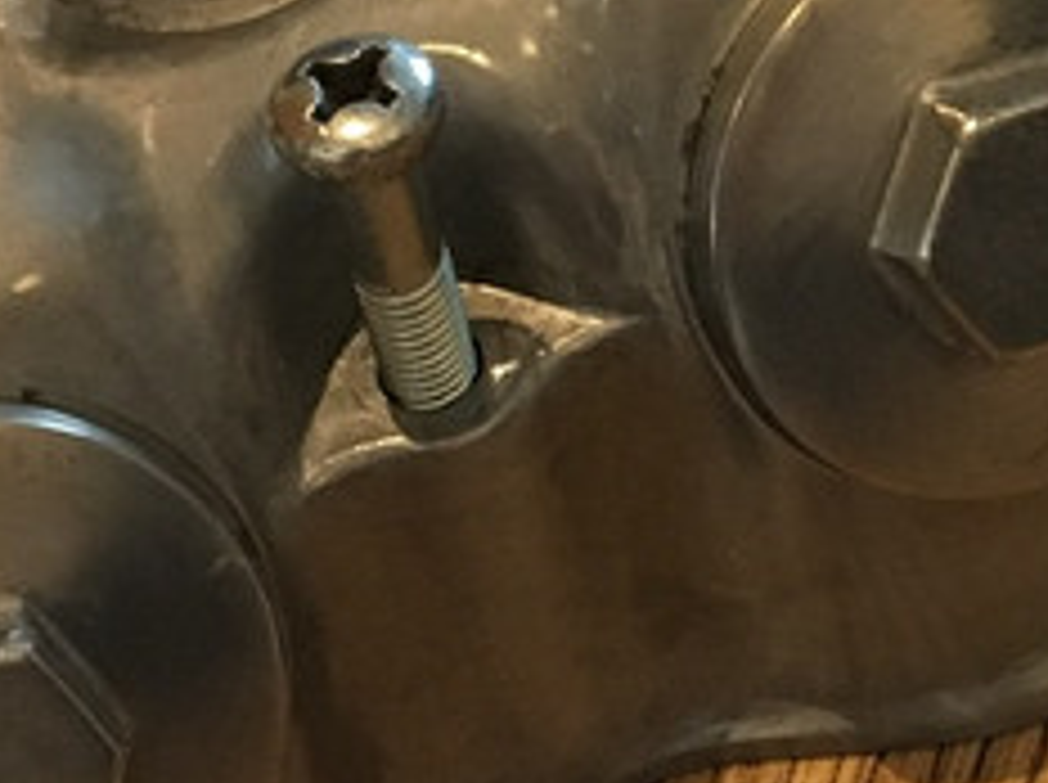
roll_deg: +0.6
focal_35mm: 133
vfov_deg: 10.8
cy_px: -328
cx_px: 1239
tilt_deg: -43.7
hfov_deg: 14.4
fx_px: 4020
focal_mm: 4.15
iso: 200
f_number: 2.2
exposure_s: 1/33
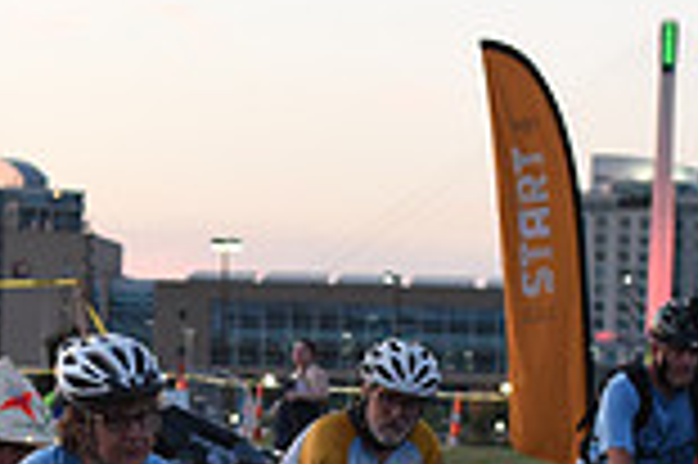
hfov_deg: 11.0
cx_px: 135
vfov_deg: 7.2
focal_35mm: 187
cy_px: 804
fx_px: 3622
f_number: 3.2
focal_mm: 50
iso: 2500
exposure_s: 1/400
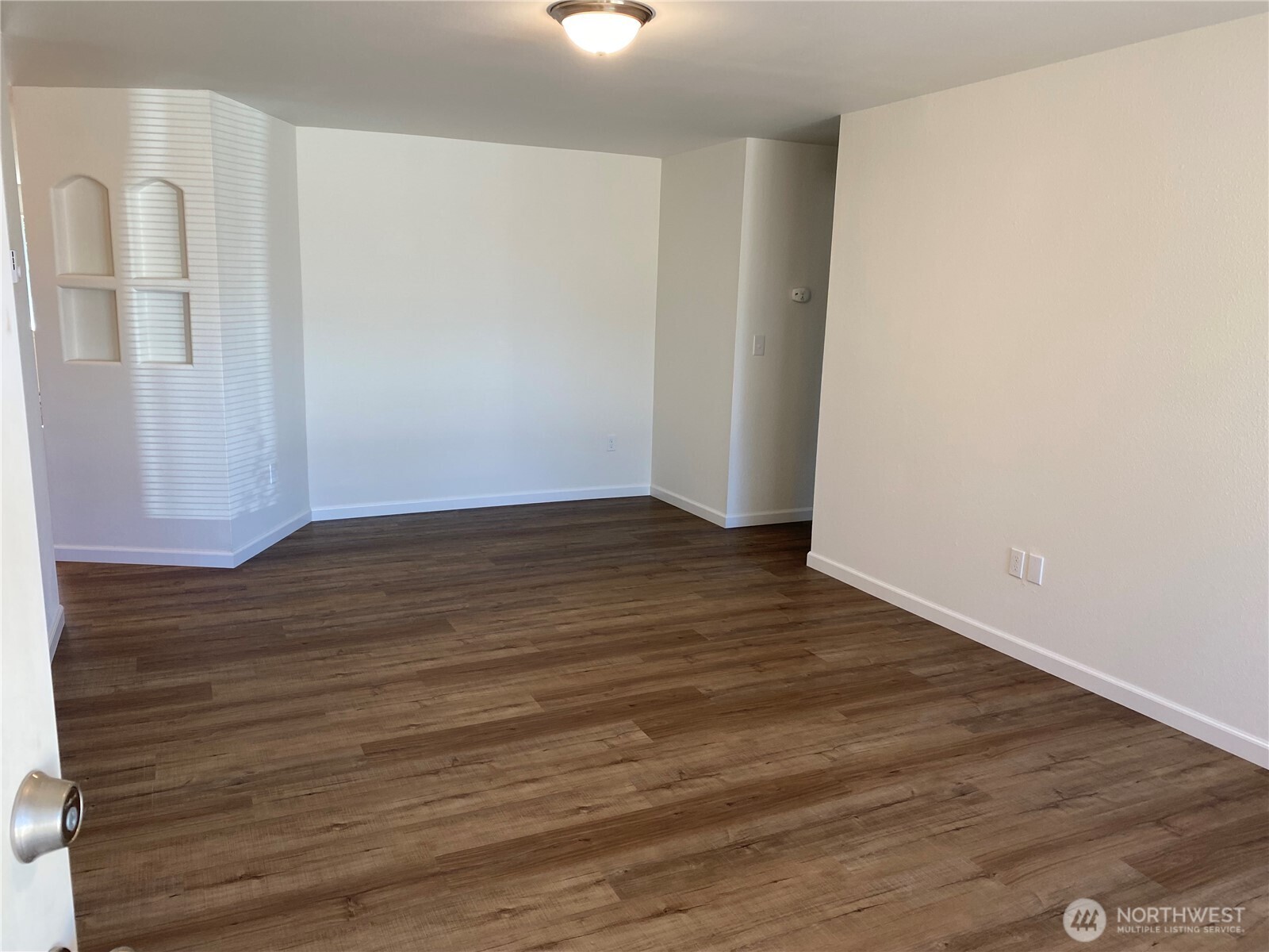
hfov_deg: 67.3
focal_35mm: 26
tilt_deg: -11.4
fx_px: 953
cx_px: 634
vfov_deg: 53.1
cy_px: 476
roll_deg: -2.0
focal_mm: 4.25
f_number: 1.8
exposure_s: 1/120
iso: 100
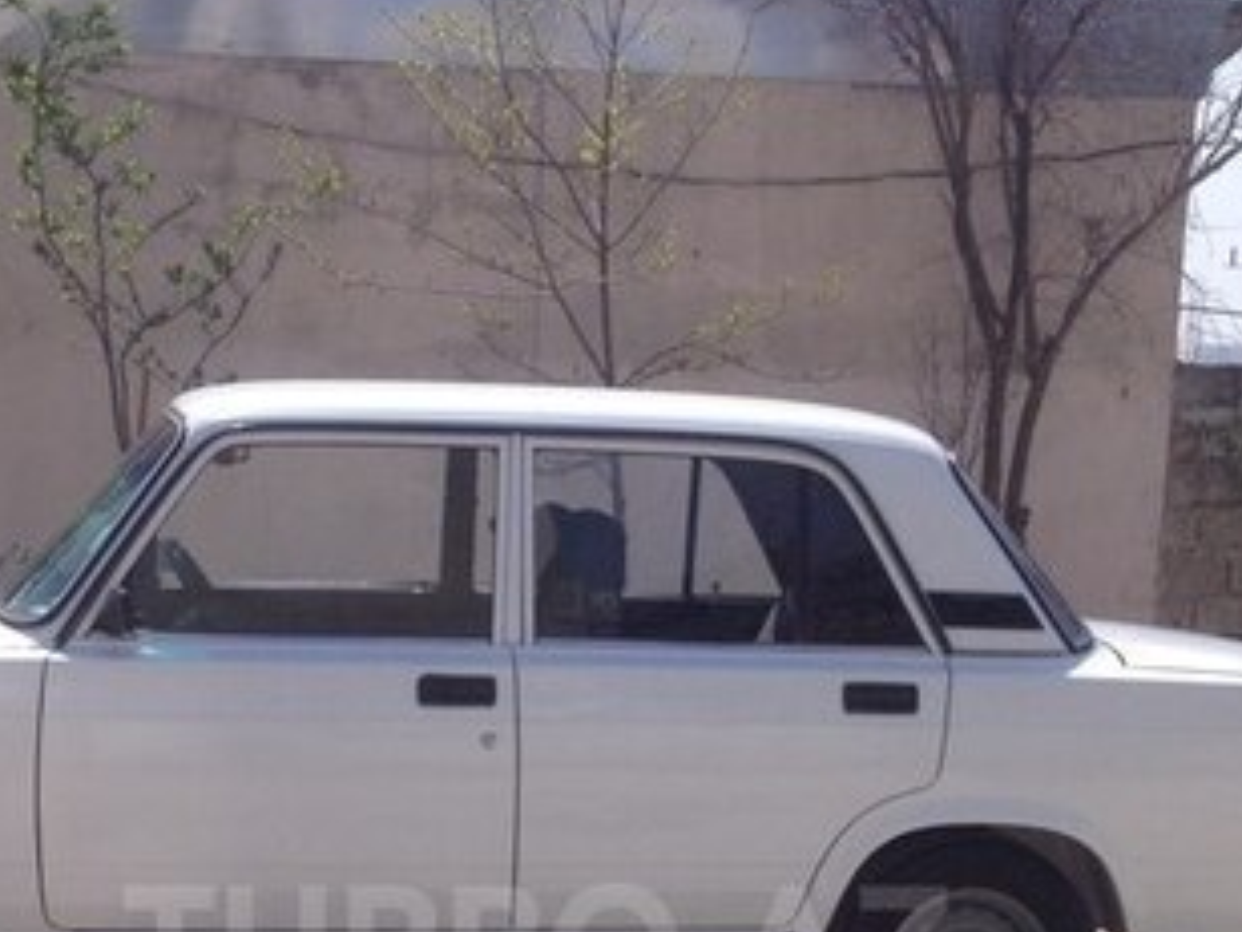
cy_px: 946
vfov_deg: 19.1
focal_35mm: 75
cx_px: 536
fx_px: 2691
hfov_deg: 26.0
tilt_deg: -14.6
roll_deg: -1.9
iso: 50
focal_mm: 4.28
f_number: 2.4
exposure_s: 1/2208
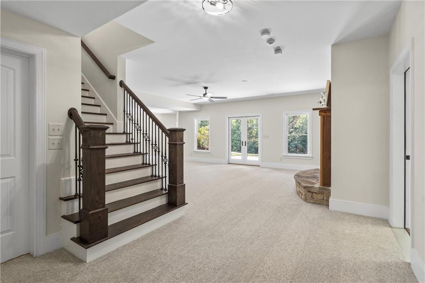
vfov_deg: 68.8
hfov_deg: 91.6
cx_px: 212
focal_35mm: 18
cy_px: 142
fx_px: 207
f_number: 6.3
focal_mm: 17.5
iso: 1250
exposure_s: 1/30
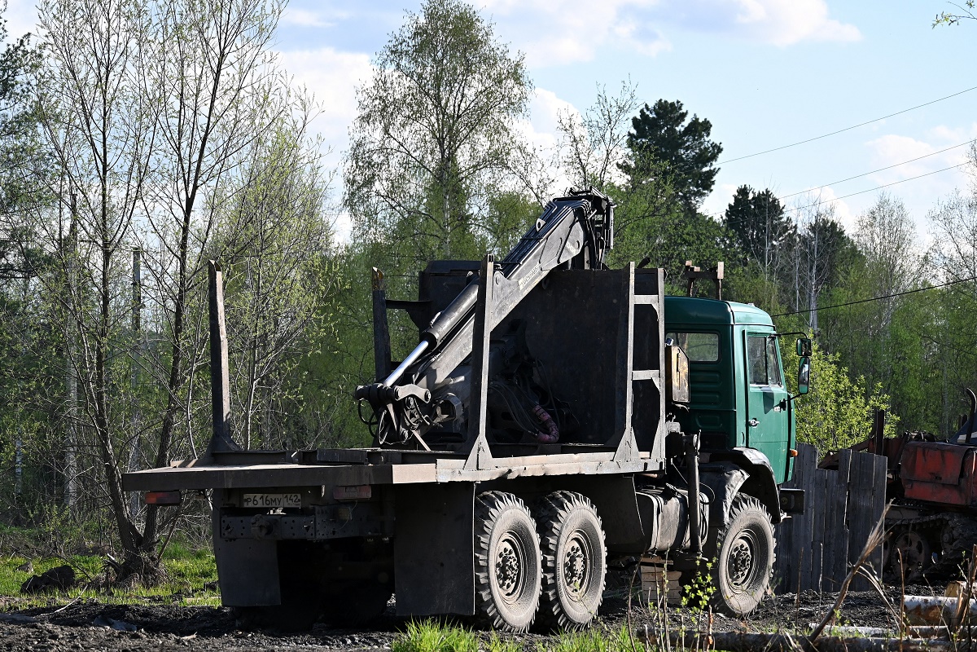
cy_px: 326
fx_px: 3379
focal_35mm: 124
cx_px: 488
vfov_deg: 11.0
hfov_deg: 16.5
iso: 400
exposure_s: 1/1250
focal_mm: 83
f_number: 5.6
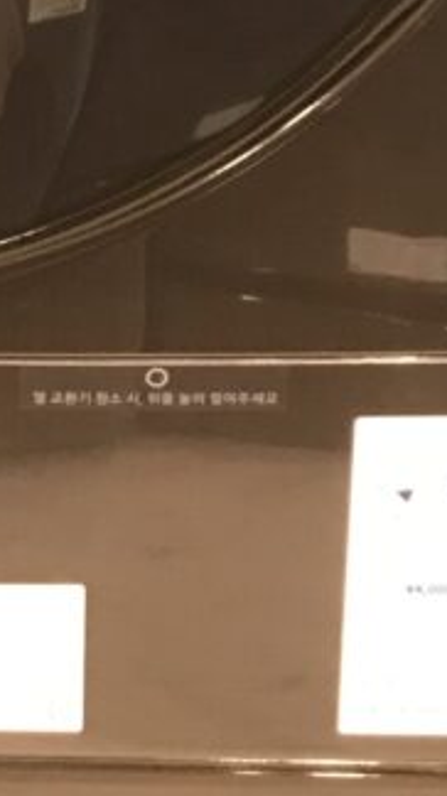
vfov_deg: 16.5
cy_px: -538
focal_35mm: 113
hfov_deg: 10.3
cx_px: -243
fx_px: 2384
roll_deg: -0.3
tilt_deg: -7.6
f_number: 1.8
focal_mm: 3.99
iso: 100
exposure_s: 1/7
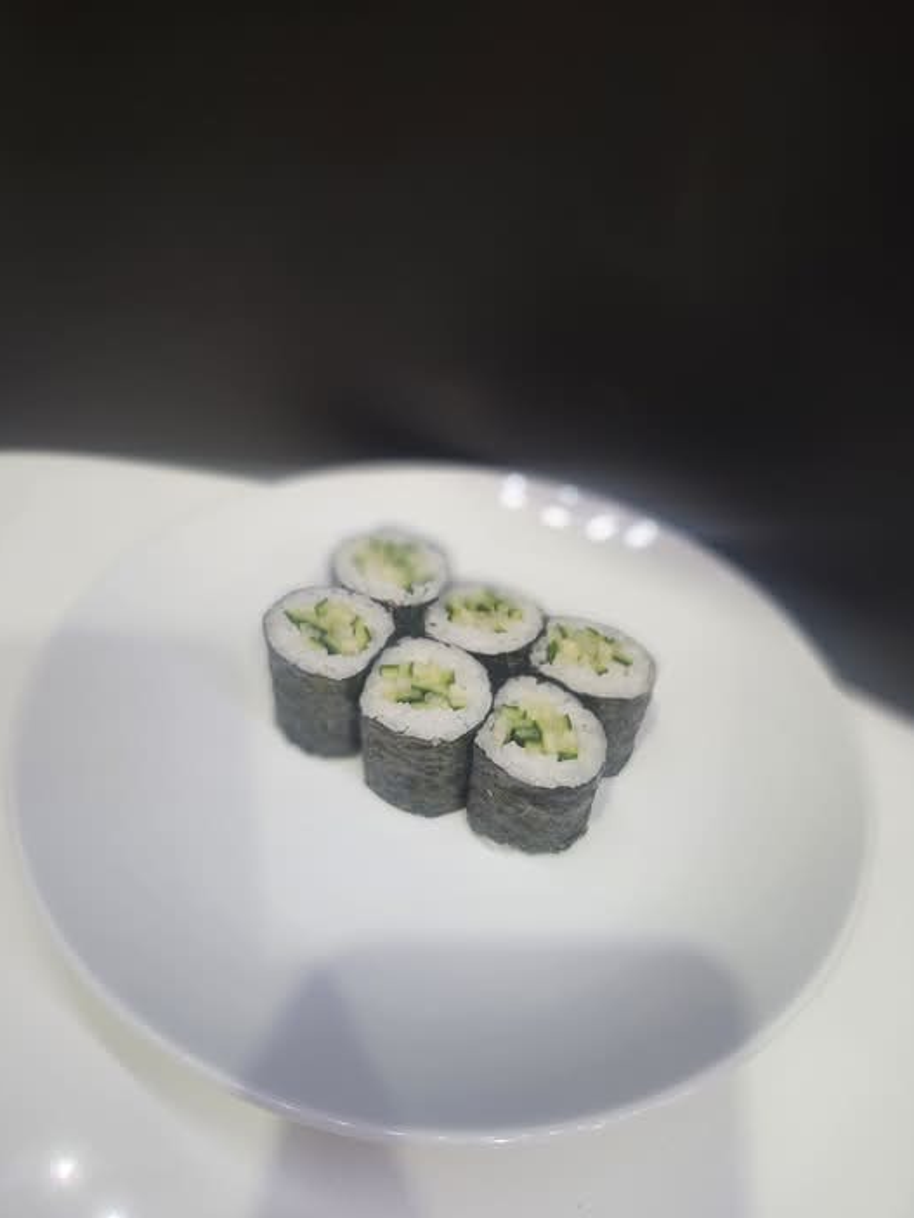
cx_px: 444
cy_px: 606
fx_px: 844
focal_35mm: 24
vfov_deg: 71.6
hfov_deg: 56.8
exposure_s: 1/100
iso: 500
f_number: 1.8
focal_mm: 5.54
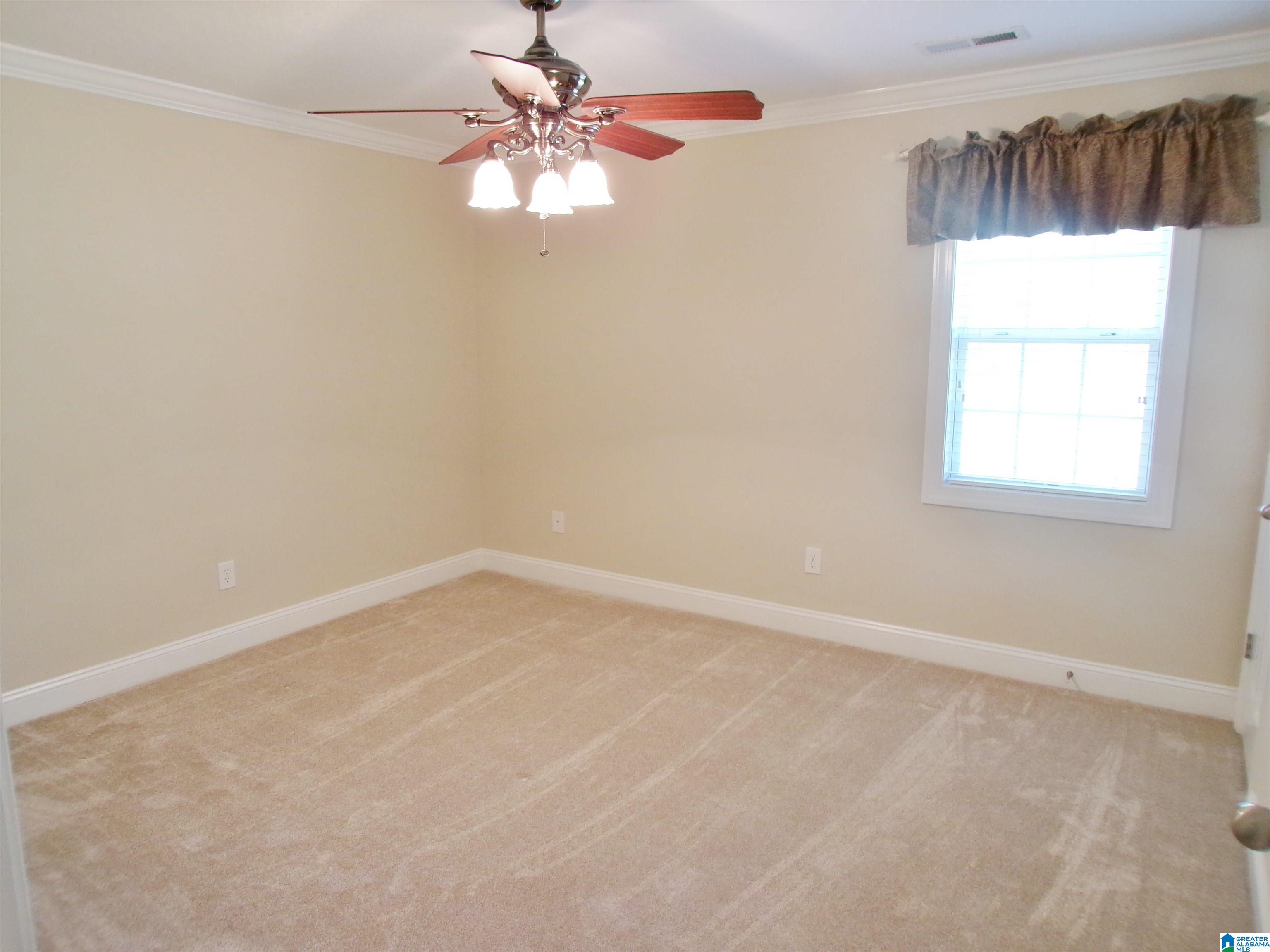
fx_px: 881
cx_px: 635
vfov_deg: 56.8
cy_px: 476
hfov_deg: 71.6
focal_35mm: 24
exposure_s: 1/30
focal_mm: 4.3
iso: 200
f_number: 3
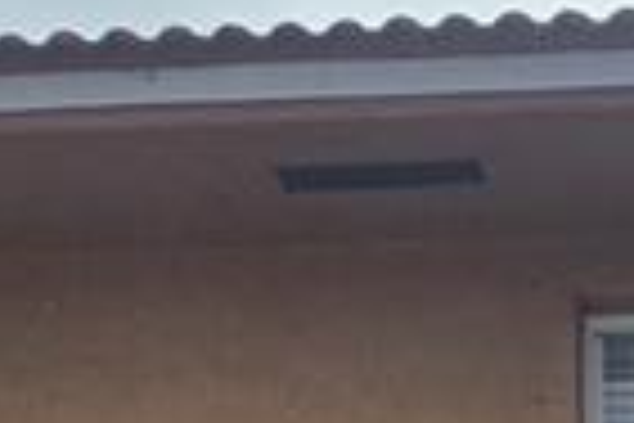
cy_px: 1670
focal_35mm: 115
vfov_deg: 7.9
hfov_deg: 16.3
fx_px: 2025
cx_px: 935
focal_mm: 2.2
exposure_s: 1/3628
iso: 40
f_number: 1.9
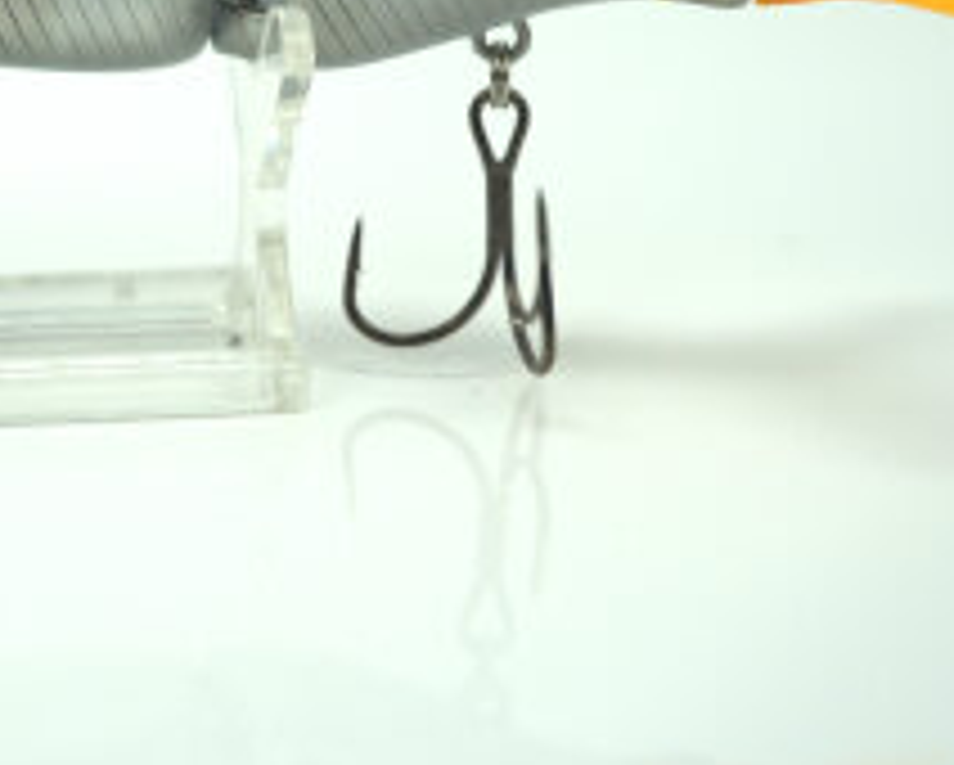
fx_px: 2628
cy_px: -90
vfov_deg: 16.1
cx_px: 14
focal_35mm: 93
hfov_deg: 20.0
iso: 200
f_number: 5.6
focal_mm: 35
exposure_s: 1/250
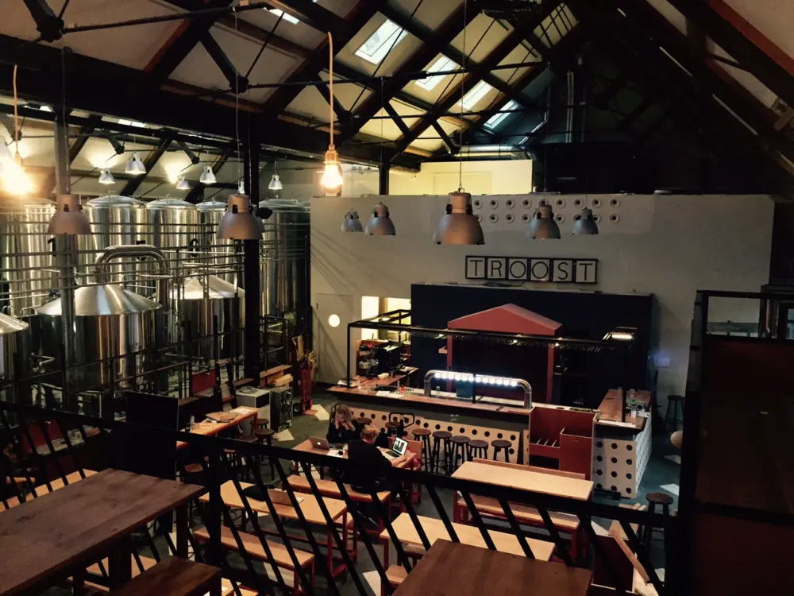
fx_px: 665
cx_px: 397
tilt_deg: -5.8
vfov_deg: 48.2
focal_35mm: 29
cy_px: 298
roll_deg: -1.9
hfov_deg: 61.7
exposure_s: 1/15
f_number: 2.2
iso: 320
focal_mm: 4.15
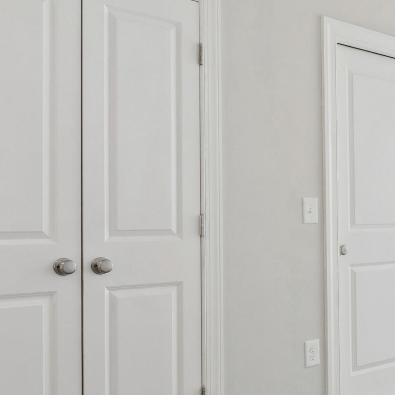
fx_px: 607
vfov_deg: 36.0
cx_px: 536
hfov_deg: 28.4
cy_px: 214
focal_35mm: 47
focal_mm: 10
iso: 100
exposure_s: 1/8
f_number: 8
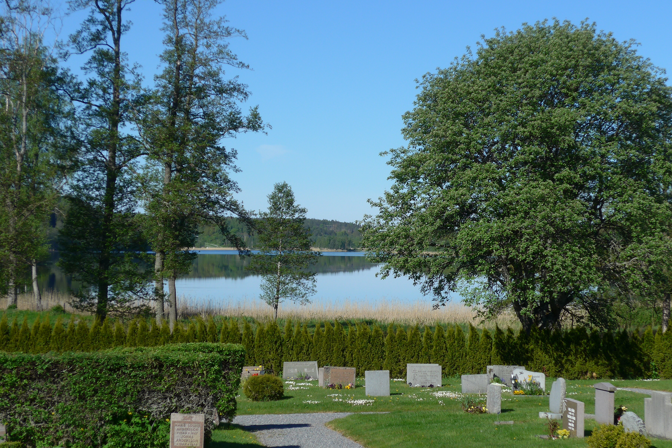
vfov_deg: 13.8
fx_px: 1848
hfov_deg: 20.6
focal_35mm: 99
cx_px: 370
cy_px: 235
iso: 80
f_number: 4.5
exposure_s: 1/640
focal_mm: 17
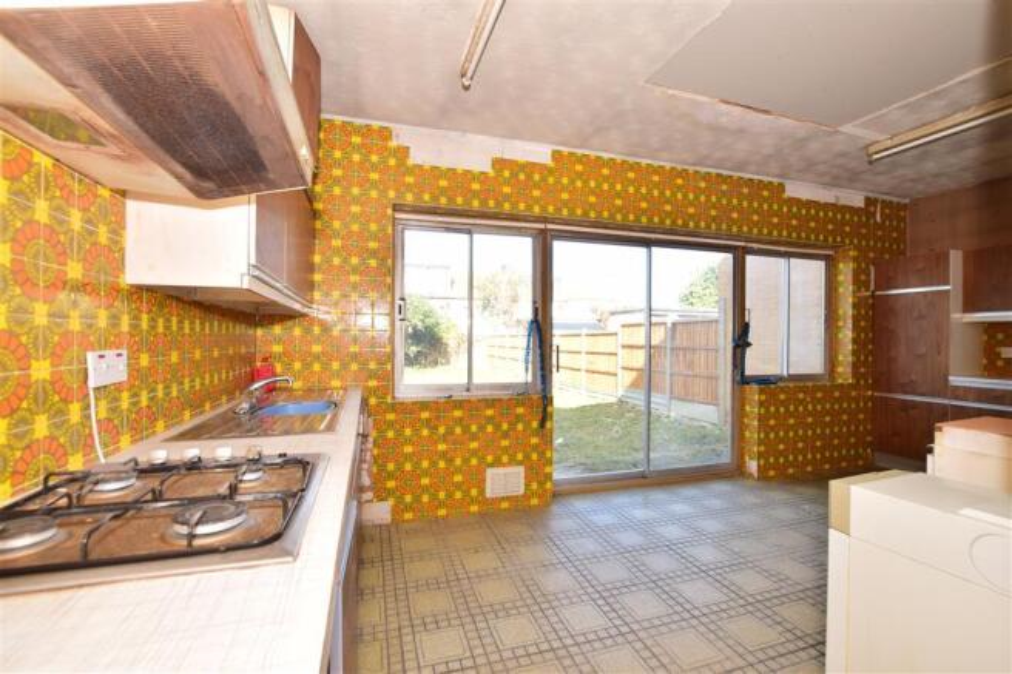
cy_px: 337
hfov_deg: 100.4
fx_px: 422
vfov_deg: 77.3
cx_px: 506
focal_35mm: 15
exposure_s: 1/100
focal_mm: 10
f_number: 7.1
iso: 400
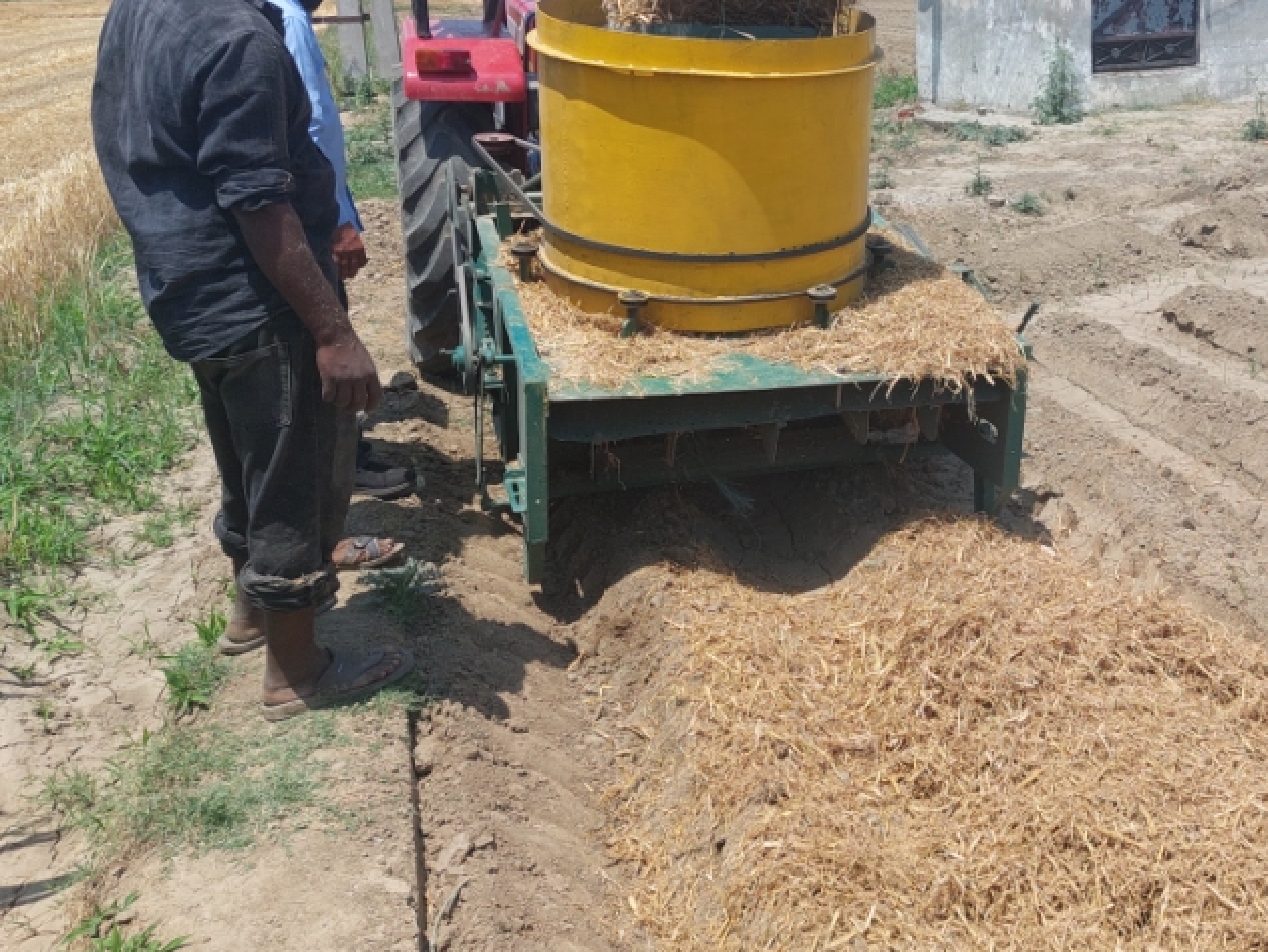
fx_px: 1429
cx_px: 930
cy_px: 399
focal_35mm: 39
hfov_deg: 46.4
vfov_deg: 36.8
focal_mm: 5.23
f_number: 1.8
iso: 25
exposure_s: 1/1116
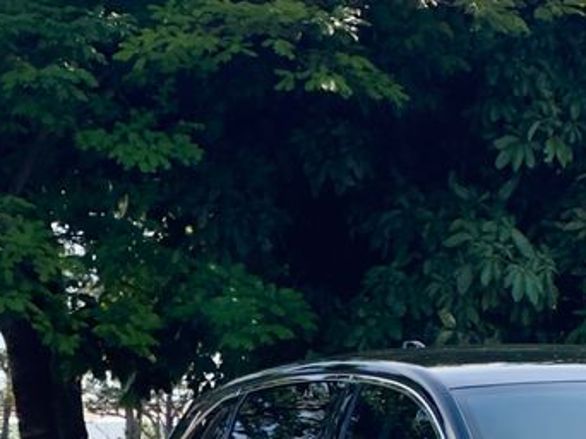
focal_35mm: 215
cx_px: 654
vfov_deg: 6.9
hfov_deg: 9.1
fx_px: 3637
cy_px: 480
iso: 25
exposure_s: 1/267
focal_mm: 9
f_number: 2.8
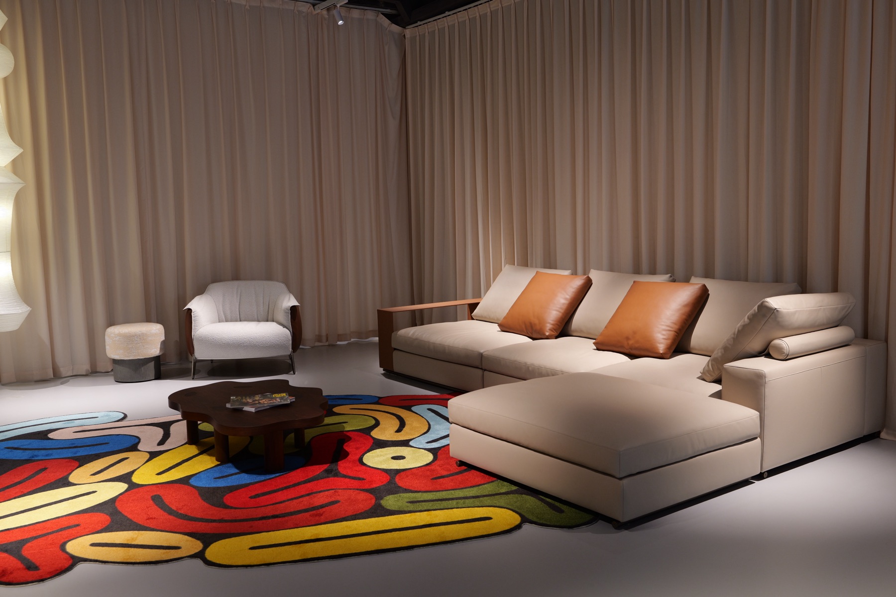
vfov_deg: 41.1
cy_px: 298
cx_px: 448
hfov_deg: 58.7
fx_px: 796
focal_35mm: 32
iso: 800
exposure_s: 1/40
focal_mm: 32
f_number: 5
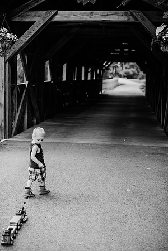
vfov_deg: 39.6
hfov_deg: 27.0
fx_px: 350
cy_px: 126
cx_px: 84
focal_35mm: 50
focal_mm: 50
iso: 200
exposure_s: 1/500
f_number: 2.2
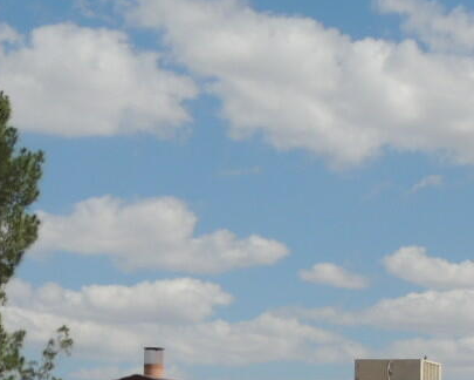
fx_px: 1894
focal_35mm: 135
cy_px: 315
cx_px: 399
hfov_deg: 14.2
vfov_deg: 11.4
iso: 100
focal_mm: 6.2
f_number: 4.1
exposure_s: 1/1250
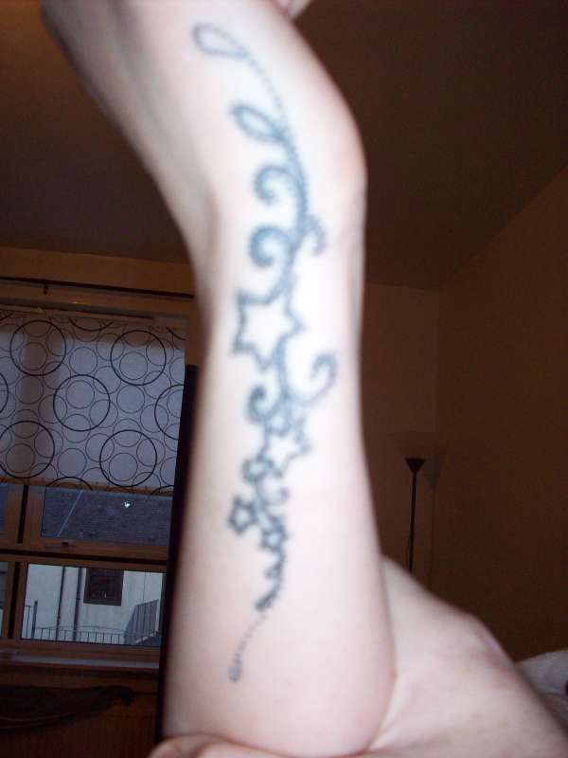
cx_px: 284
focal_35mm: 37
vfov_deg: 50.1
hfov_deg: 38.7
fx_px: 809
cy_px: 379
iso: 200
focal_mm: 6.2
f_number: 2.8
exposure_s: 1/64
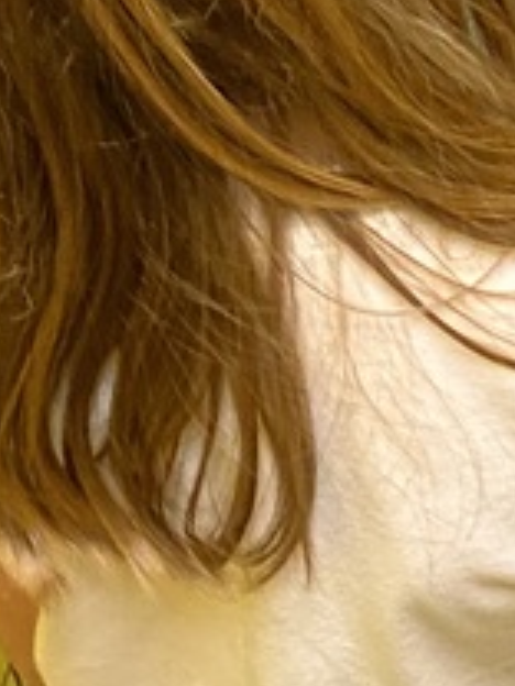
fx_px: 2539
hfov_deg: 11.3
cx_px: 687
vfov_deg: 12.8
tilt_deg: -21.6
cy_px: -818
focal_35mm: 128
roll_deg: +1.9
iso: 200
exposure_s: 1/60
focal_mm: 4.25
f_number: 1.8
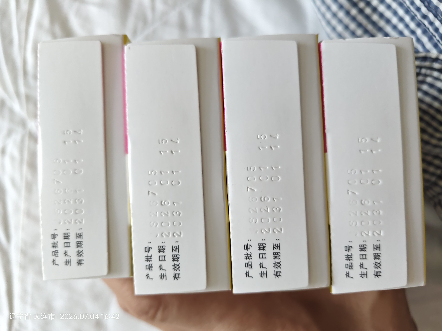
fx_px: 294
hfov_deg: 73.9
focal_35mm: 23
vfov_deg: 58.9
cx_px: 221
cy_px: 166
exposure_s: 1/100
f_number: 1.88
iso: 328
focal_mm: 5.56
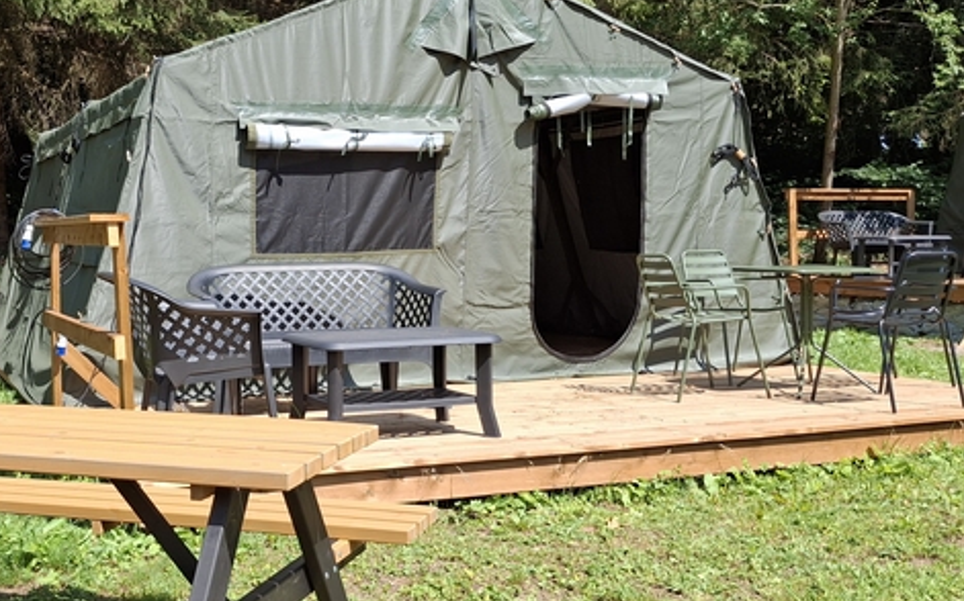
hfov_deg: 43.7
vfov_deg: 28.5
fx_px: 1182
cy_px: 266
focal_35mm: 45
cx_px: 313
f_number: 1.8
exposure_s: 1/1218
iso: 32
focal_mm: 4.69
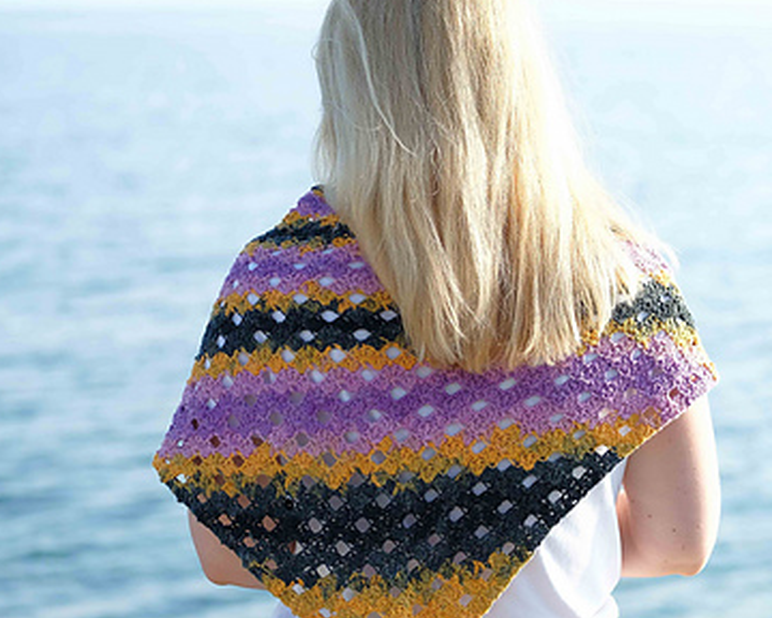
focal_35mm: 125
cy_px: 399
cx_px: 359
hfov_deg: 15.4
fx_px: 2856
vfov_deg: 12.3
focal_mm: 50
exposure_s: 1/4000
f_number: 2.2
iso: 320
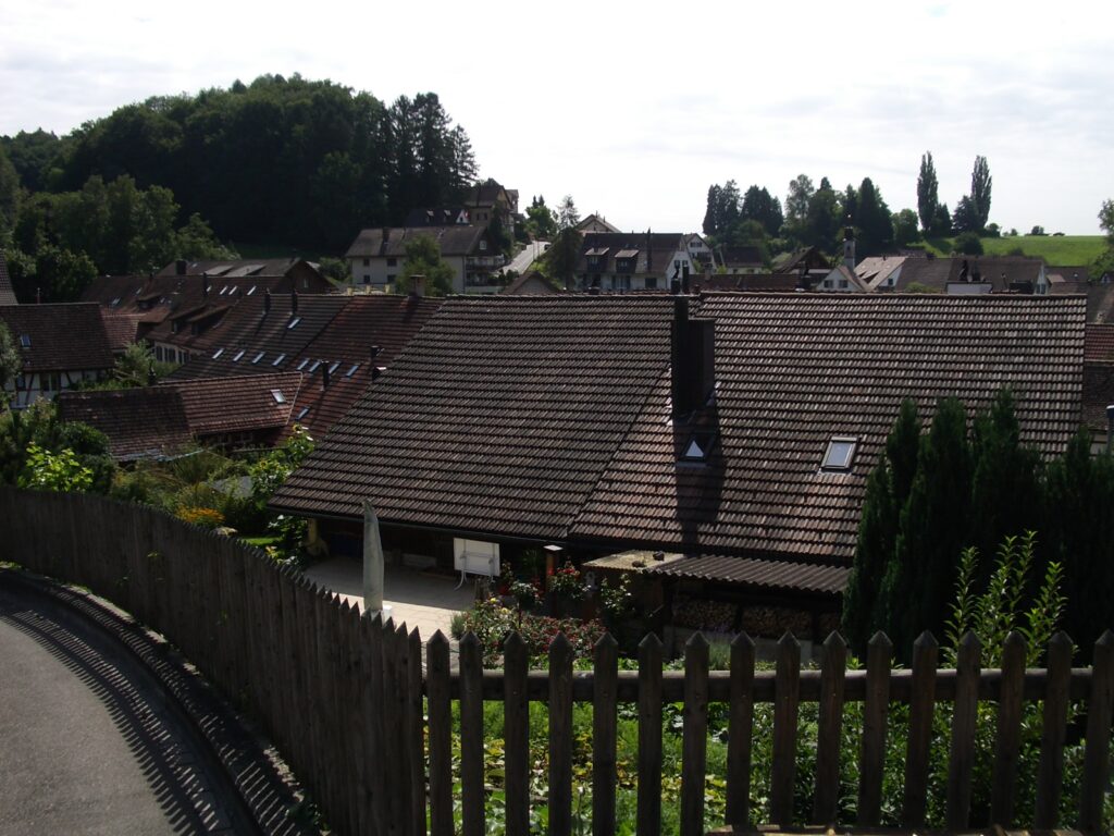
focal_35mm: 35
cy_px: 418
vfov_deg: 40.7
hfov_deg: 52.6
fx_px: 1126
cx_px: 557
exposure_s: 1/500
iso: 80
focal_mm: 5.8
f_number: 4.3
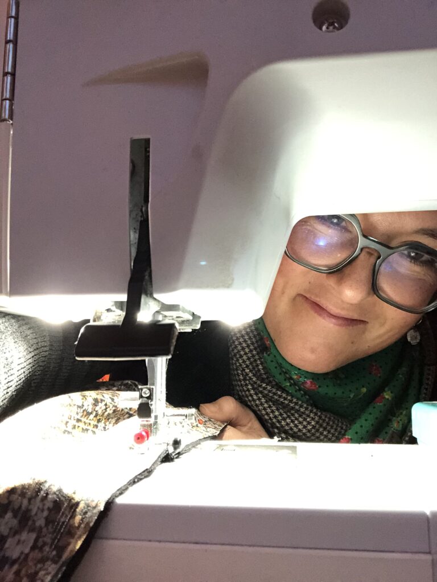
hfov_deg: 44.2
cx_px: 218
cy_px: 291
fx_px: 538
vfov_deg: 56.8
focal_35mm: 32
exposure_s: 1/25
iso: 500
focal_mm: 2.87
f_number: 2.2
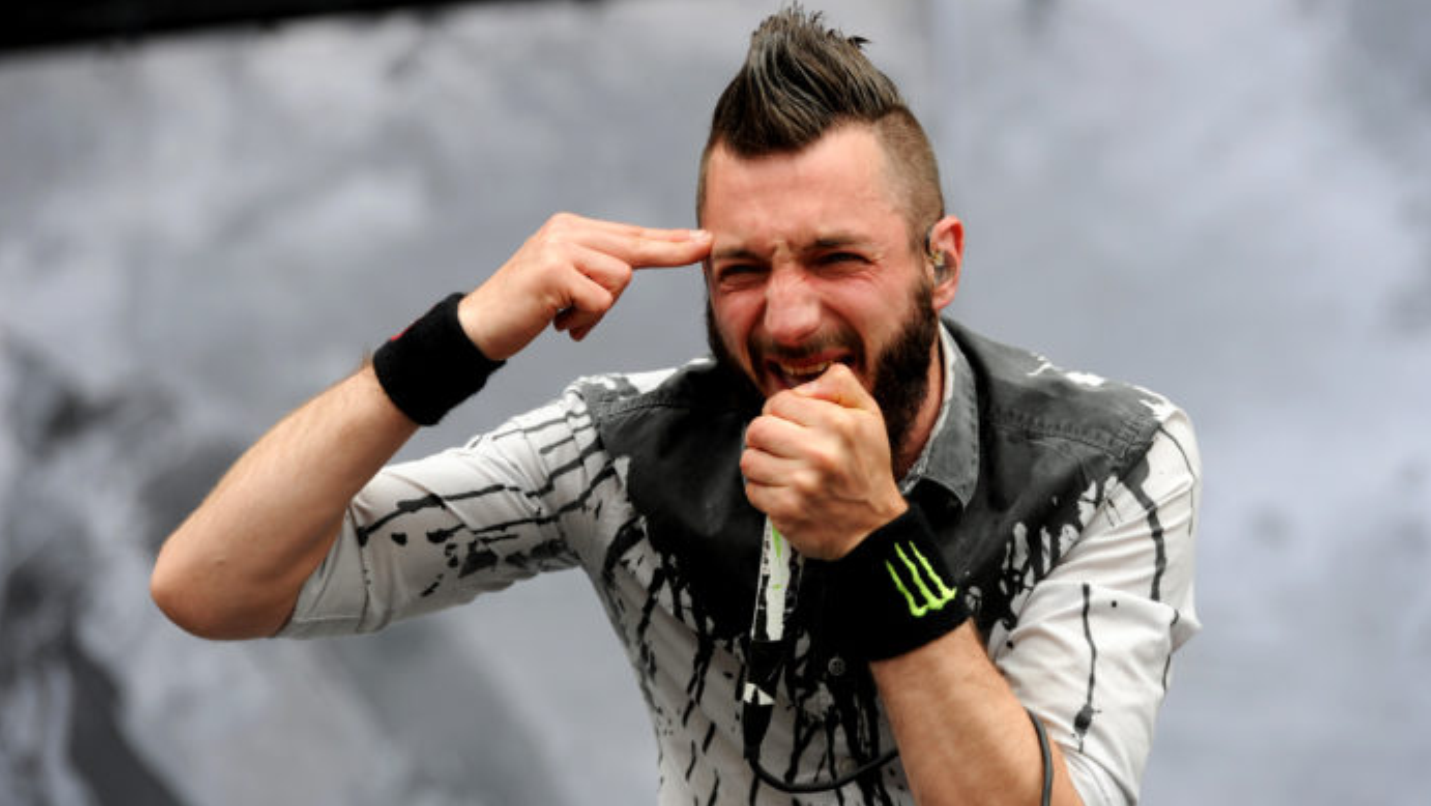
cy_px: 358
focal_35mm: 211
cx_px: 714
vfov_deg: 5.8
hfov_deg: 10.2
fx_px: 8008
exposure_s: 1/400
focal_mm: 200
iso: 400
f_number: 5
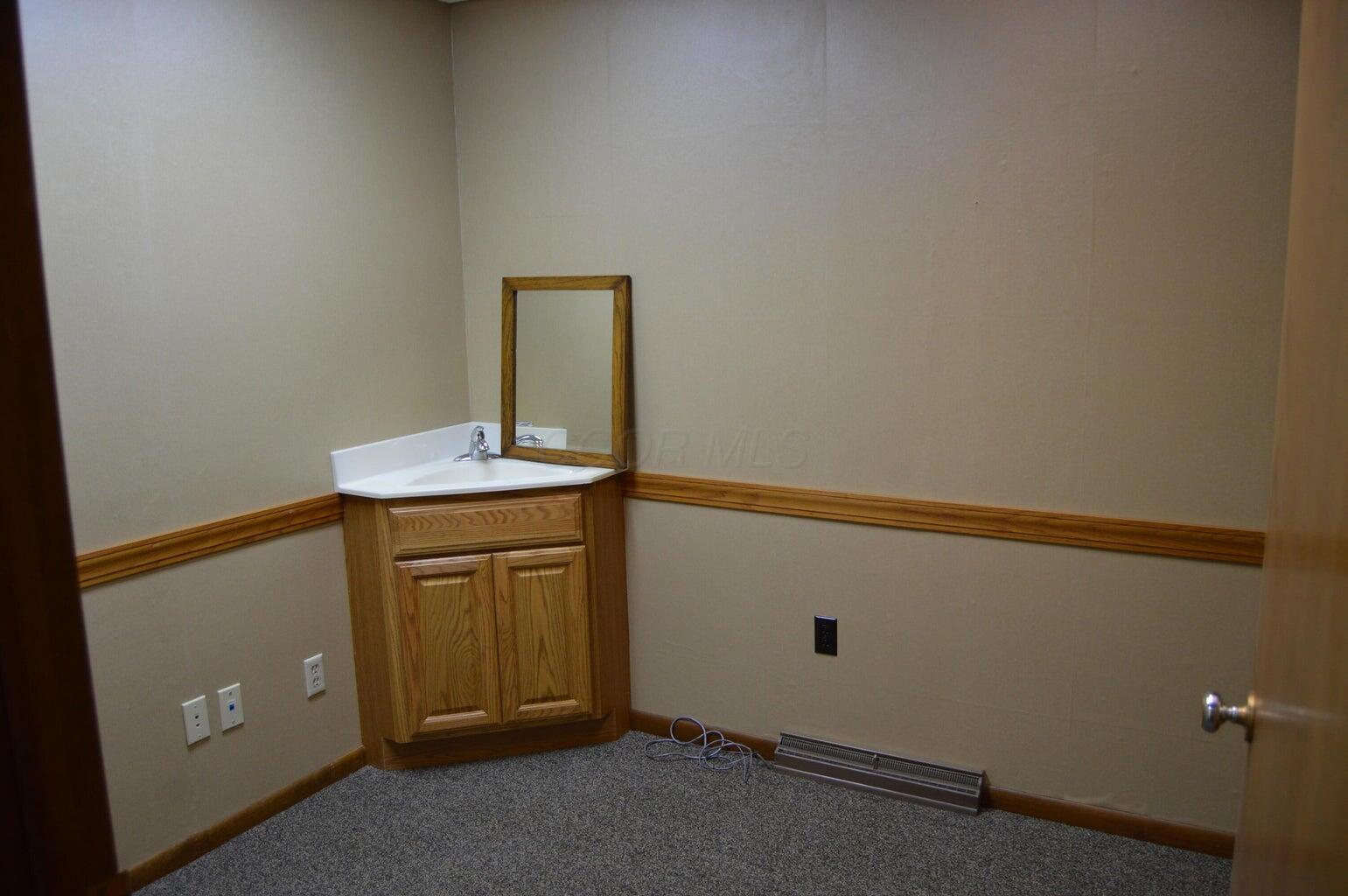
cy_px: 448
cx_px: 674
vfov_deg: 47.8
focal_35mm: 27
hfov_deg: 67.4
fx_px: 1010
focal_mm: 18
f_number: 3.5
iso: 450
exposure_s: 1/60
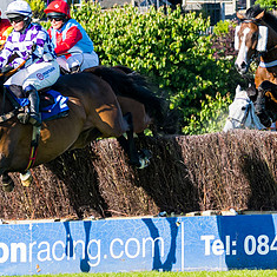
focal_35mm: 419
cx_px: 137
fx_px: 3793
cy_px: 159
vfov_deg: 4.2
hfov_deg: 4.2
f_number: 4
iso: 200
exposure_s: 1/1600
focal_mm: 82
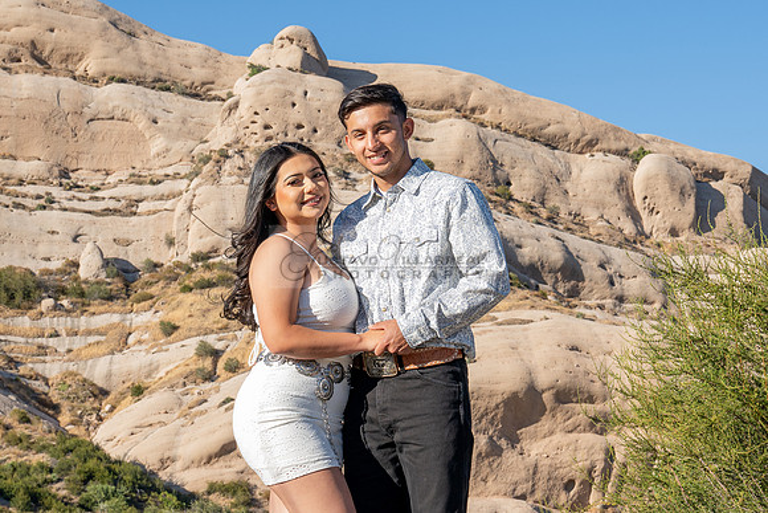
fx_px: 1668
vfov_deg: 17.4
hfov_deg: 25.9
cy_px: 327
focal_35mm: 78
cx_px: 442
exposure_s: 1/200
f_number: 9
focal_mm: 41
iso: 200
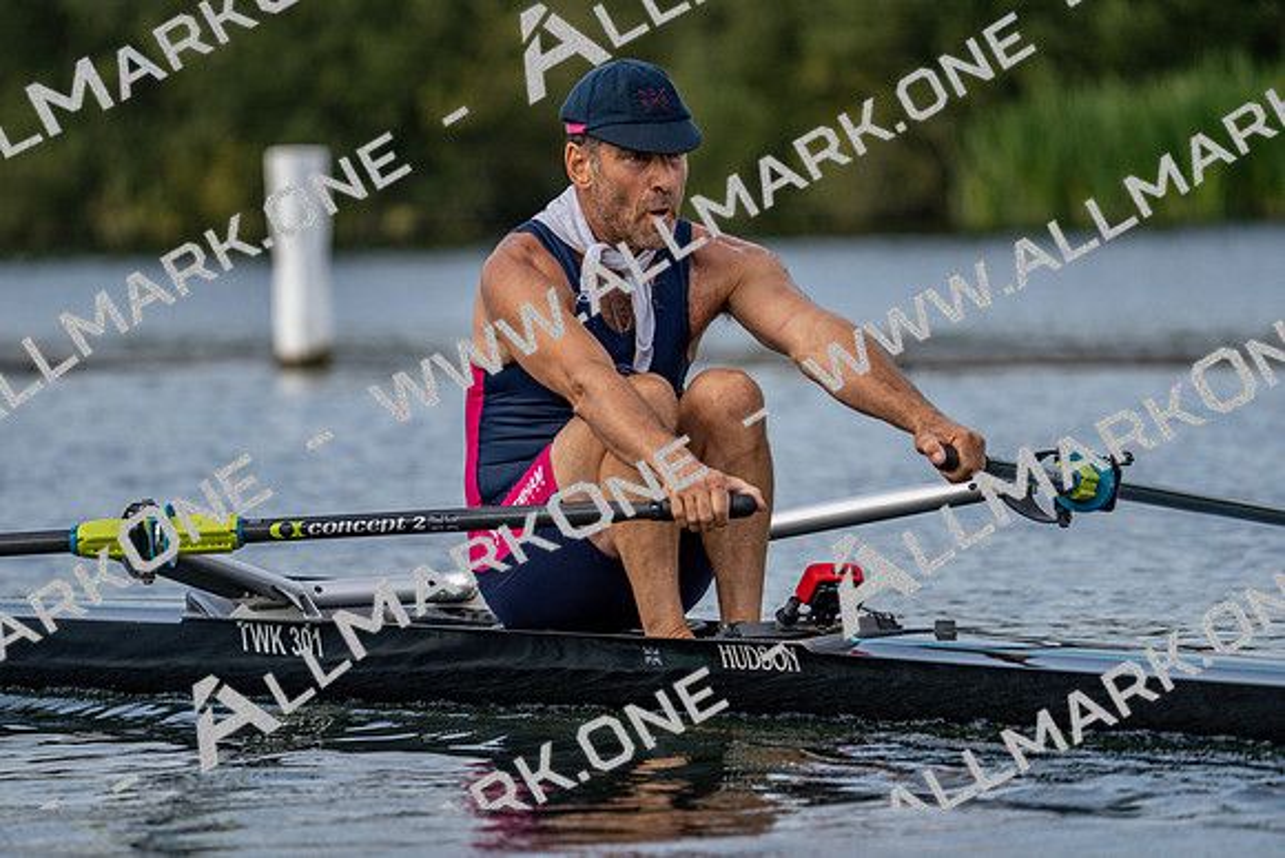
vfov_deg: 4.4
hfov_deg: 6.5
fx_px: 11246
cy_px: 429
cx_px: 642
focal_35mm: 315
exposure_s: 1/1600
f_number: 6.3
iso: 400
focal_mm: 315
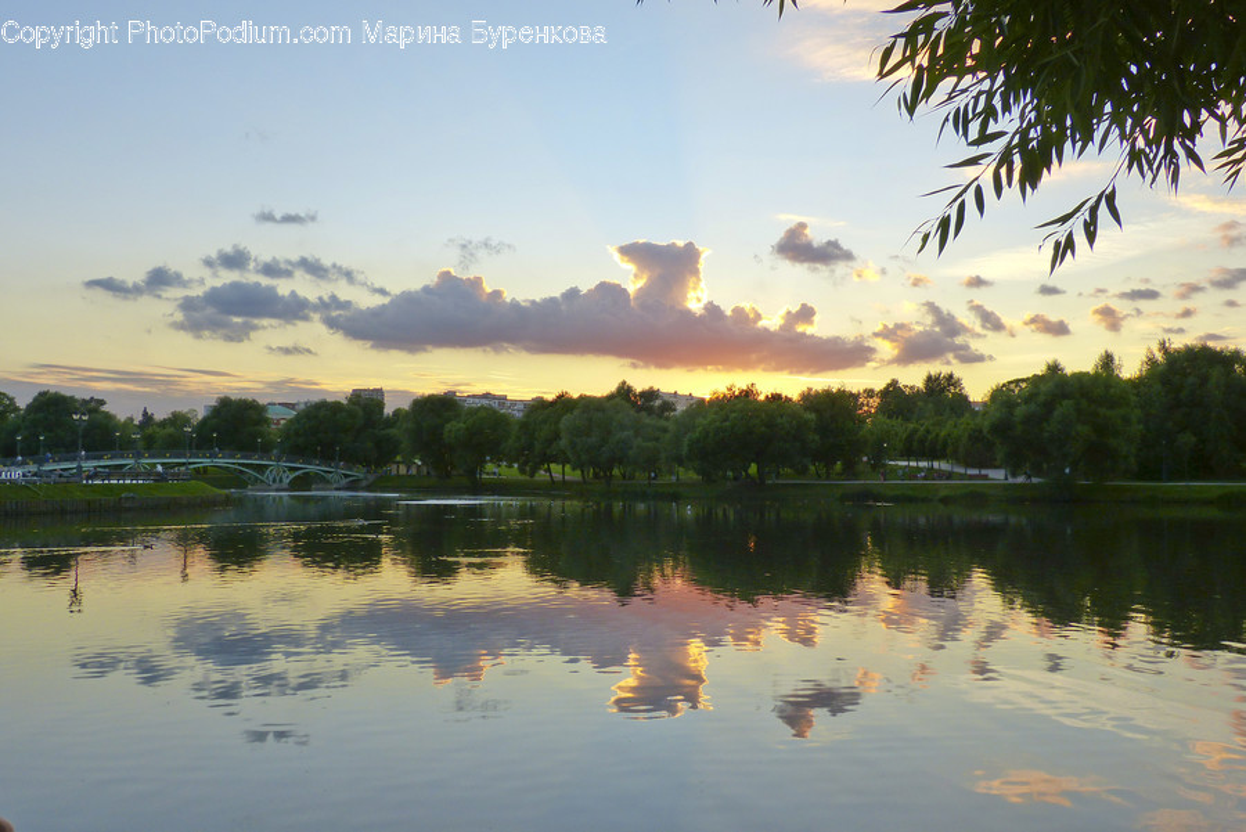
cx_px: 623
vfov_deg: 42.4
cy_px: 416
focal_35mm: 31
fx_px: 1073
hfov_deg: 60.3
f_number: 4
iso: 160
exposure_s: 1/250
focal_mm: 5.2
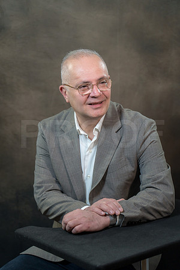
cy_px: 135
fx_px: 787
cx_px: 90
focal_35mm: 105
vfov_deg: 19.5
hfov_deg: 13.0
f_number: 4.5
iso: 250
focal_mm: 105
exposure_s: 1/100
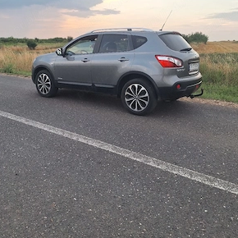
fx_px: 218
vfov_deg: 56.5
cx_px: 119
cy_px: 88
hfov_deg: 57.3
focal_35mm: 28
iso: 40
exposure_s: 1/130
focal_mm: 5.54
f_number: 1.8
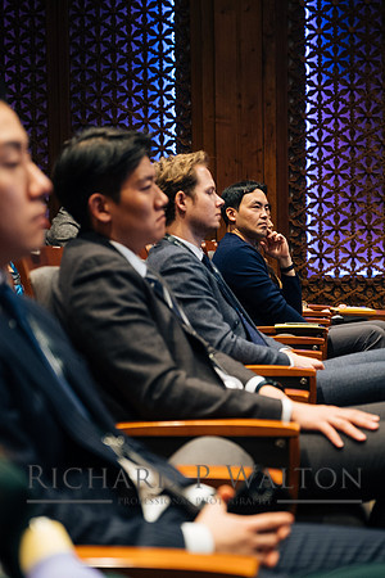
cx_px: 192
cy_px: 289
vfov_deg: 24.5
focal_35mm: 83
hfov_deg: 16.5
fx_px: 1331
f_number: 3.2
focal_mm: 55
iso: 1600
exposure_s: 1/125
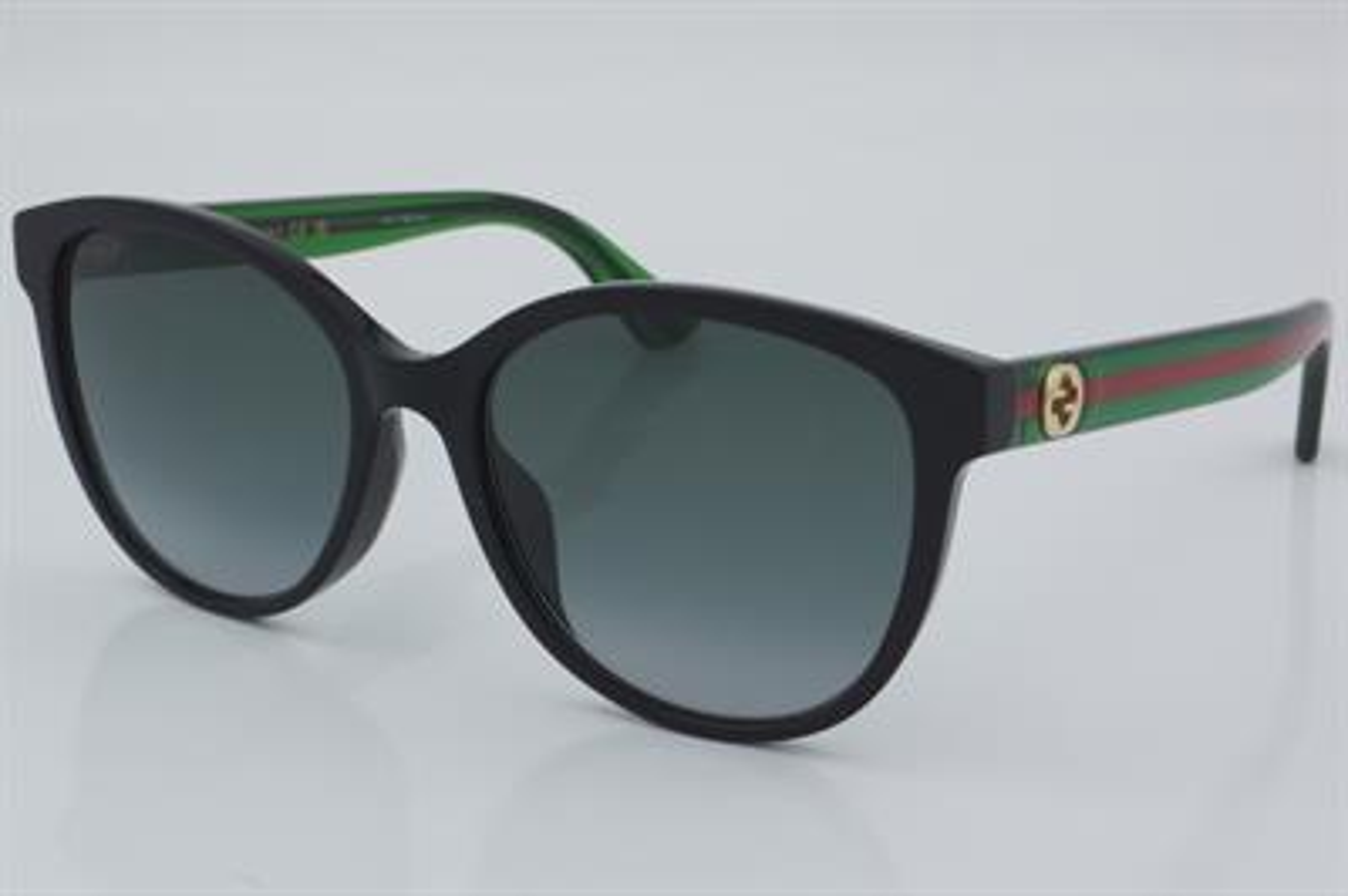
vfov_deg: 18.2
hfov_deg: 27.0
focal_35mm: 75
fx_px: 2806
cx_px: 674
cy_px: 448
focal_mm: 50
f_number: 32
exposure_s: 1/4
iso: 100
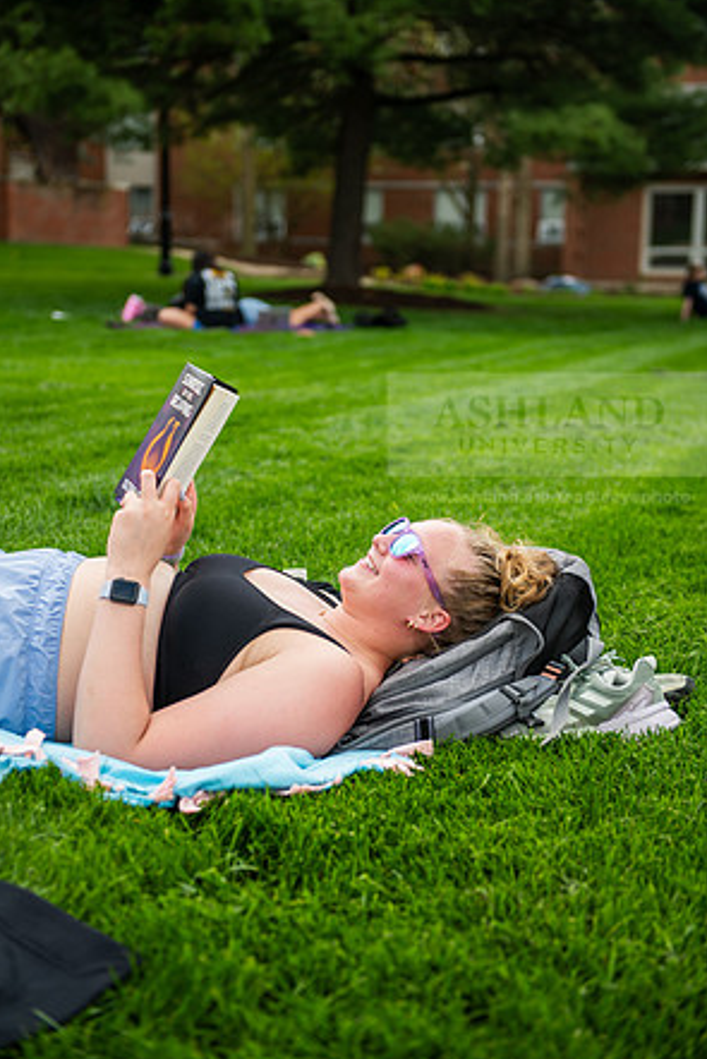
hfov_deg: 23.8
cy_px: 522
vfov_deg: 35.0
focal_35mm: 57
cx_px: 350
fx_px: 1678
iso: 80
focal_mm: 56
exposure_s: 1/320
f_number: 3.2
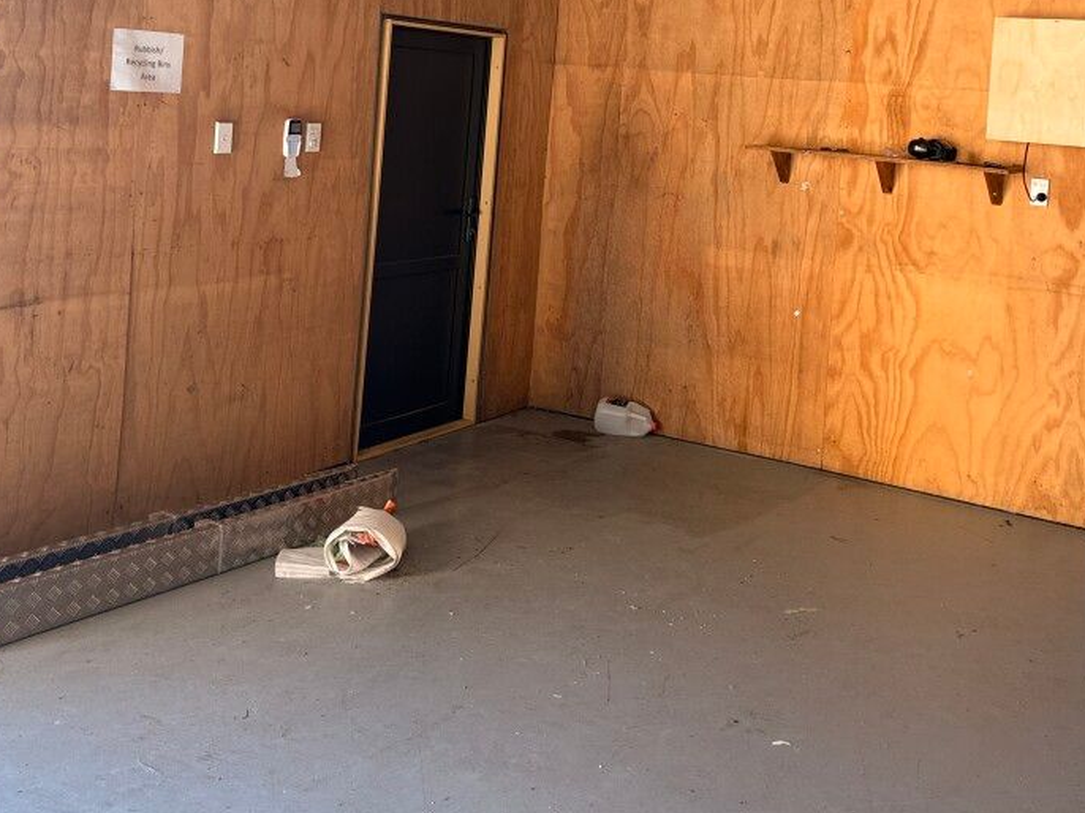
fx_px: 1316
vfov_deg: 33.0
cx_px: 650
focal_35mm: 42
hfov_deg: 44.6
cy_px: 120
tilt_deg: +0.2
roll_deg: -4.0
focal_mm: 6.76
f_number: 1.78
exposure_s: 1/121
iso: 50
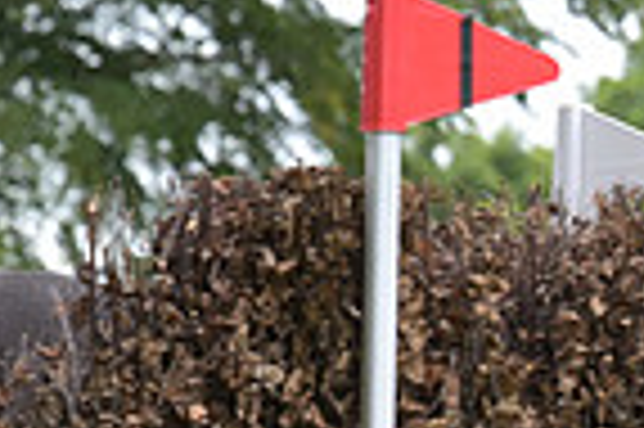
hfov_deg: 3.6
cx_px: -581
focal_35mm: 568
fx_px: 10149
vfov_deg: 2.4
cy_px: 182
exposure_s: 1/1250
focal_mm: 140
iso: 2200
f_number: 5.6
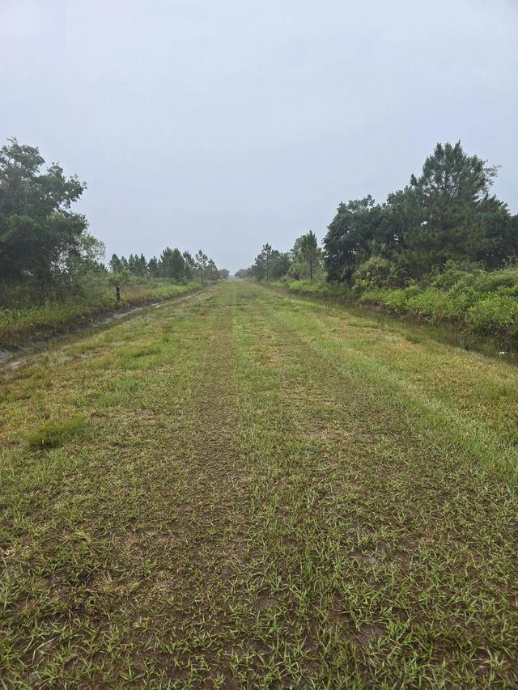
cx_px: 259
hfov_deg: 58.9
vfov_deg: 73.9
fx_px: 459
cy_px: 345
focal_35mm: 23
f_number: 1.7
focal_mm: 6.3
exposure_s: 1/180
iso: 32
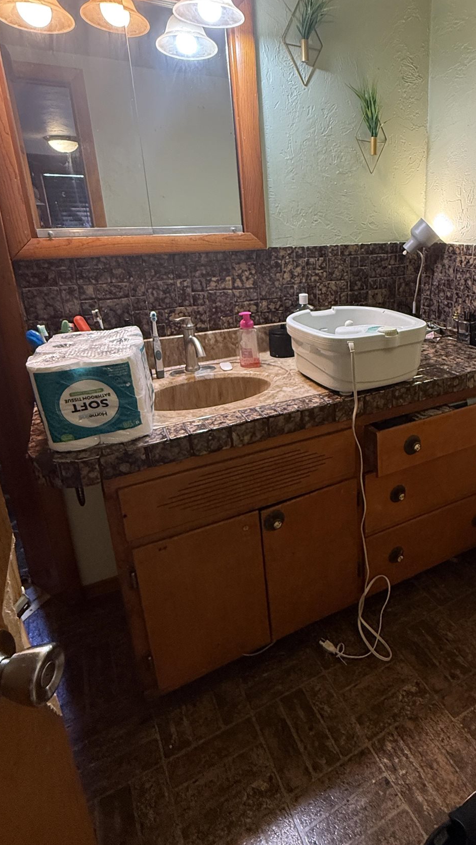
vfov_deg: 83.4
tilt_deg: -17.2
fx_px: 471
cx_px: 342
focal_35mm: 21
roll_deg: +0.8
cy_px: 367
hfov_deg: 51.8
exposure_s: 1/60
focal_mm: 2.22
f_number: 2.2
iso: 320
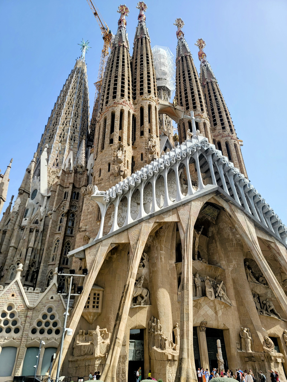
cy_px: 191
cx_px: 144
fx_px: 265
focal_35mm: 24
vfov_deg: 71.6
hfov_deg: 56.8
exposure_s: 1/812
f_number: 1.8
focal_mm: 6.7
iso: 16
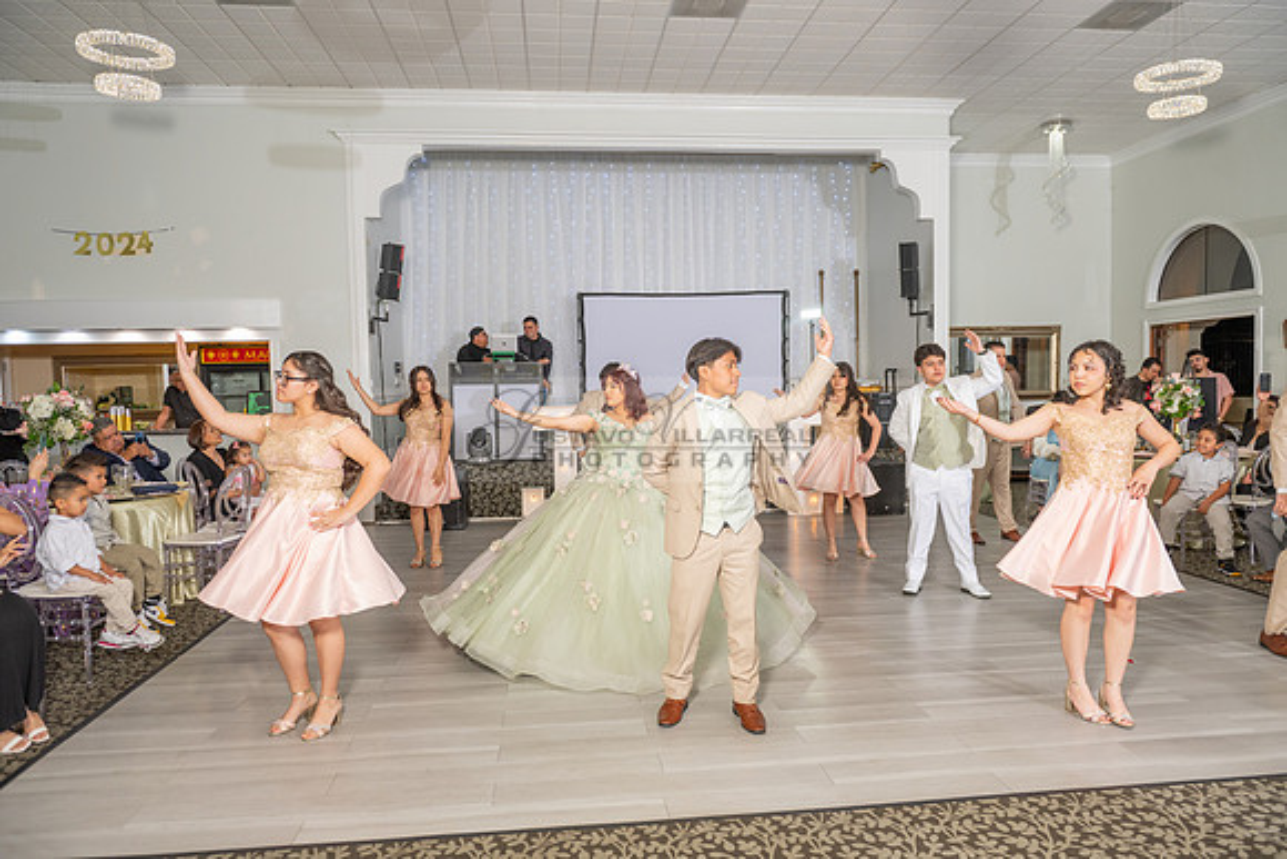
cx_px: 644
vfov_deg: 53.2
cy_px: 430
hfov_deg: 73.7
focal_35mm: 24
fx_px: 858
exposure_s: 1/160
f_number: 3.5
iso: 500
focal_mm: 24
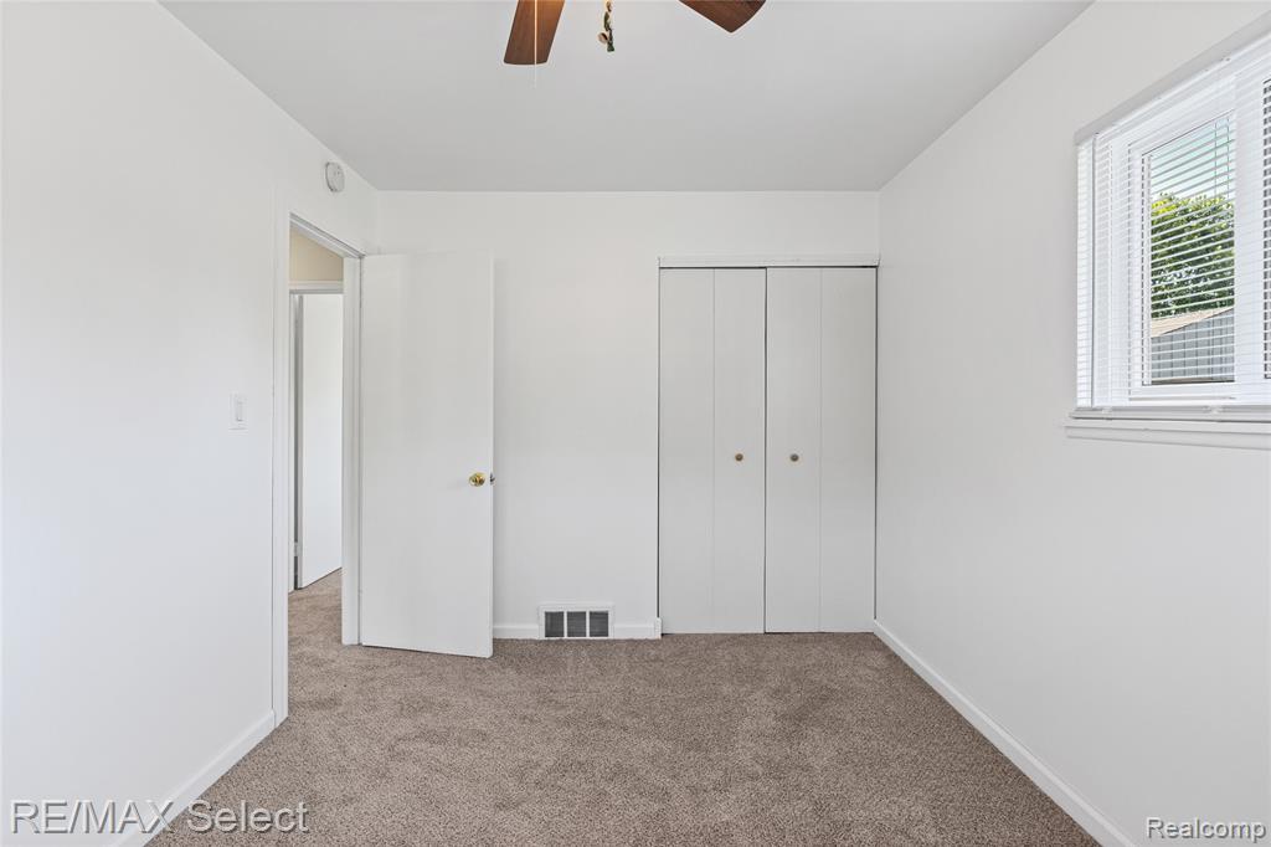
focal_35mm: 16
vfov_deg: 73.7
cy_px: 424
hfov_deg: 96.8
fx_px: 565
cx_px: 636
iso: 2500
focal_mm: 16
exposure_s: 1/30
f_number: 5.6
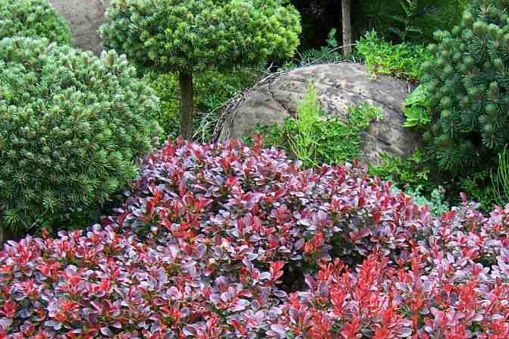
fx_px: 947
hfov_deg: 30.0
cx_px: 297
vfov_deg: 19.7
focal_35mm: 67
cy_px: 332
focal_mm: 6
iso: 80
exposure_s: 1/64
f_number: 3.03
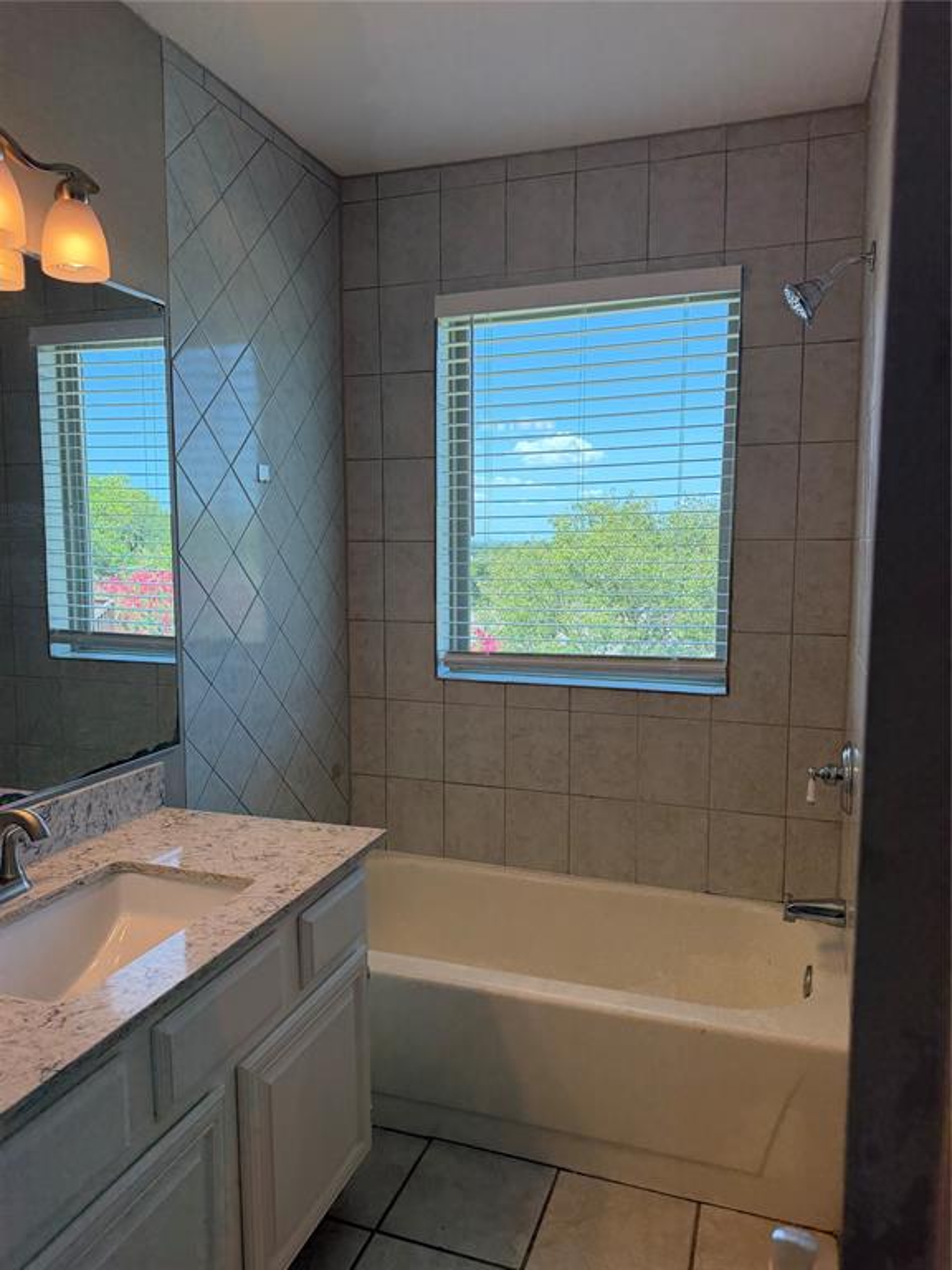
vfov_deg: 71.6
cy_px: 635
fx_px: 880
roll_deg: -0.7
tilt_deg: -6.1
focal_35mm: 24
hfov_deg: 56.8
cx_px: 476
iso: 100
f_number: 1.78
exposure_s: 1/567
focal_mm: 6.76
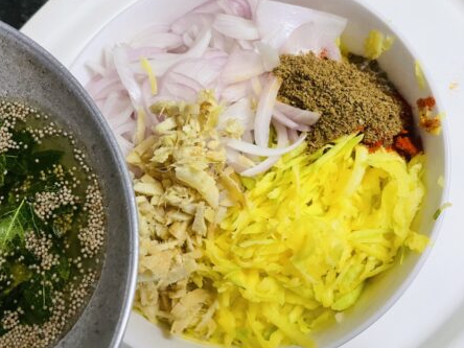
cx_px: 187
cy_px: 199
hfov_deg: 53.6
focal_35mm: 34
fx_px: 456
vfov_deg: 41.7
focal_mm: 4.2
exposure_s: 1/50
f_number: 1.6
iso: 320
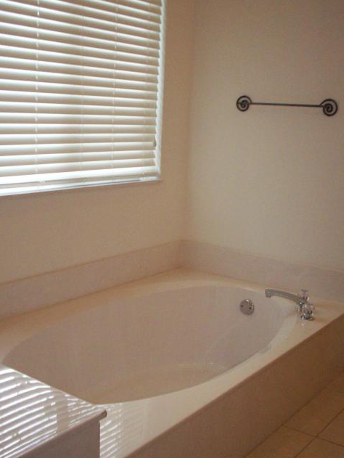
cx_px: 160
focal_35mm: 45
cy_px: 235
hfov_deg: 32.2
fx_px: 596
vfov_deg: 42.1
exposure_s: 1/110
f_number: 2.8
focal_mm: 6.2
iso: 200
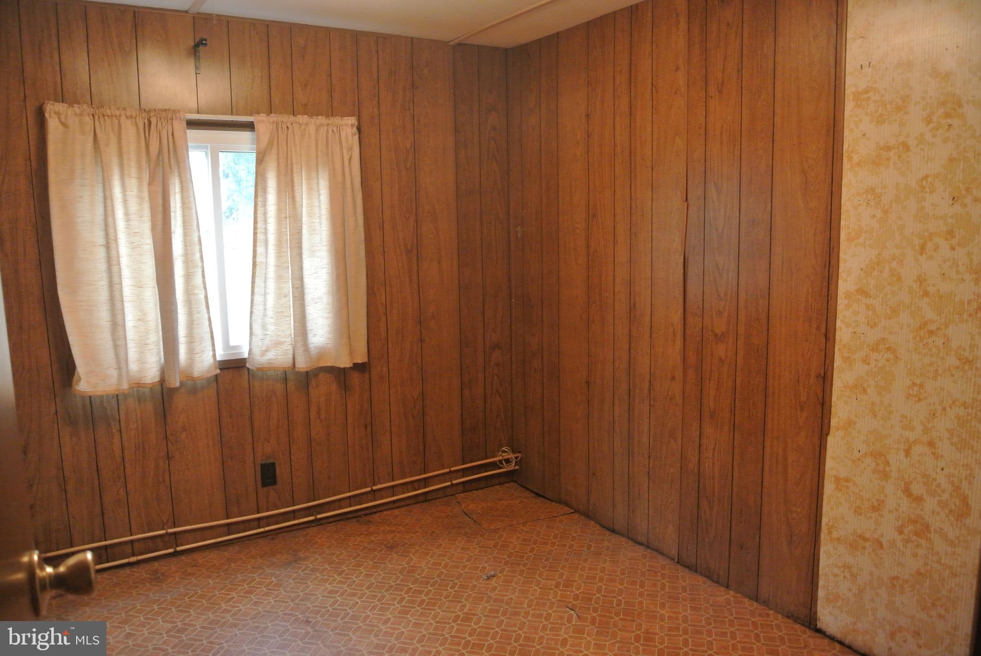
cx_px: 490
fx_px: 736
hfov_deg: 67.3
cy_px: 328
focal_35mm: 27
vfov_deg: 48.0
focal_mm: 10
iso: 800
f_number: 3.5
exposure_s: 1/40
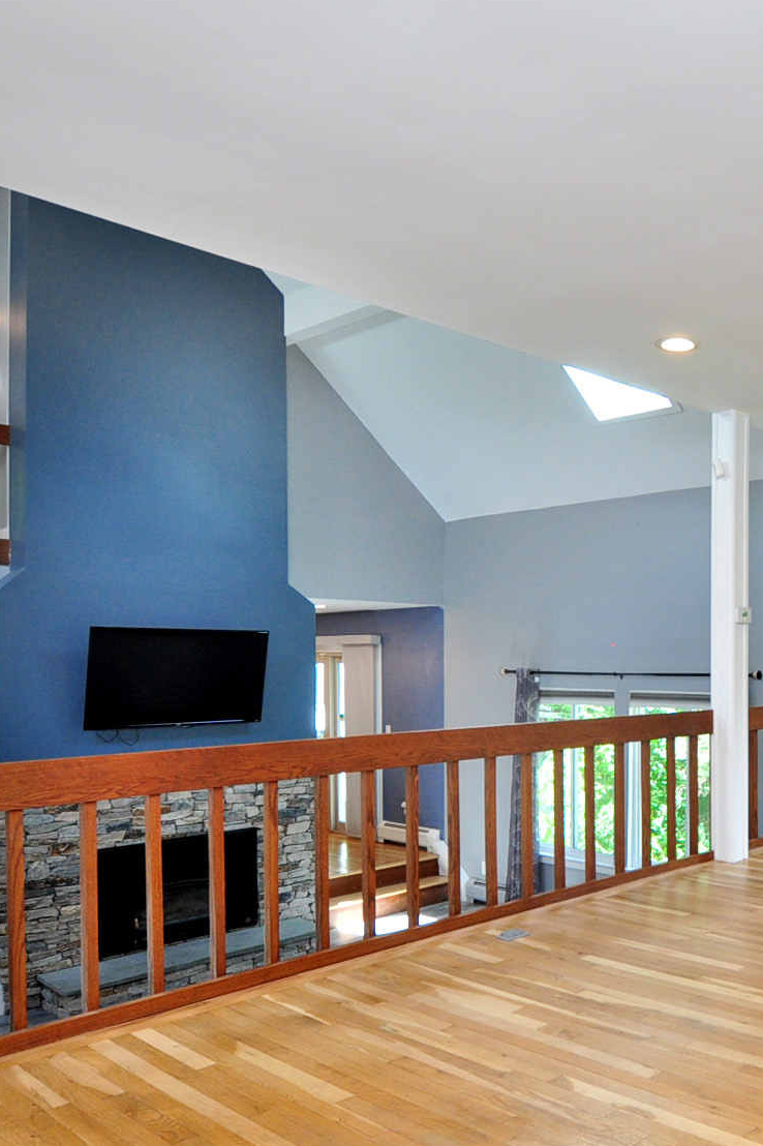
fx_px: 922
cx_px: 733
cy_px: 655
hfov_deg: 40.3
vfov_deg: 63.4
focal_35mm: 29
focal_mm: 10
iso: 500
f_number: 4.5
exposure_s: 1/80
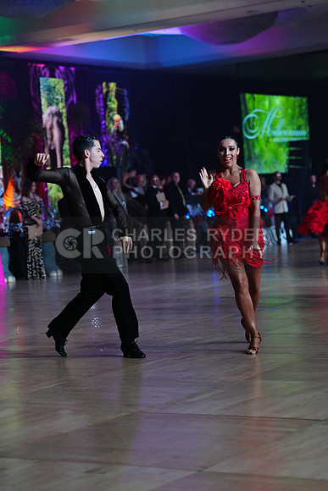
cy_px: 246
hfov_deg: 15.4
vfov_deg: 22.9
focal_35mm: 89
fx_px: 1216
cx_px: 164
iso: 2000
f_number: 2.8
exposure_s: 1/640
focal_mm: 89
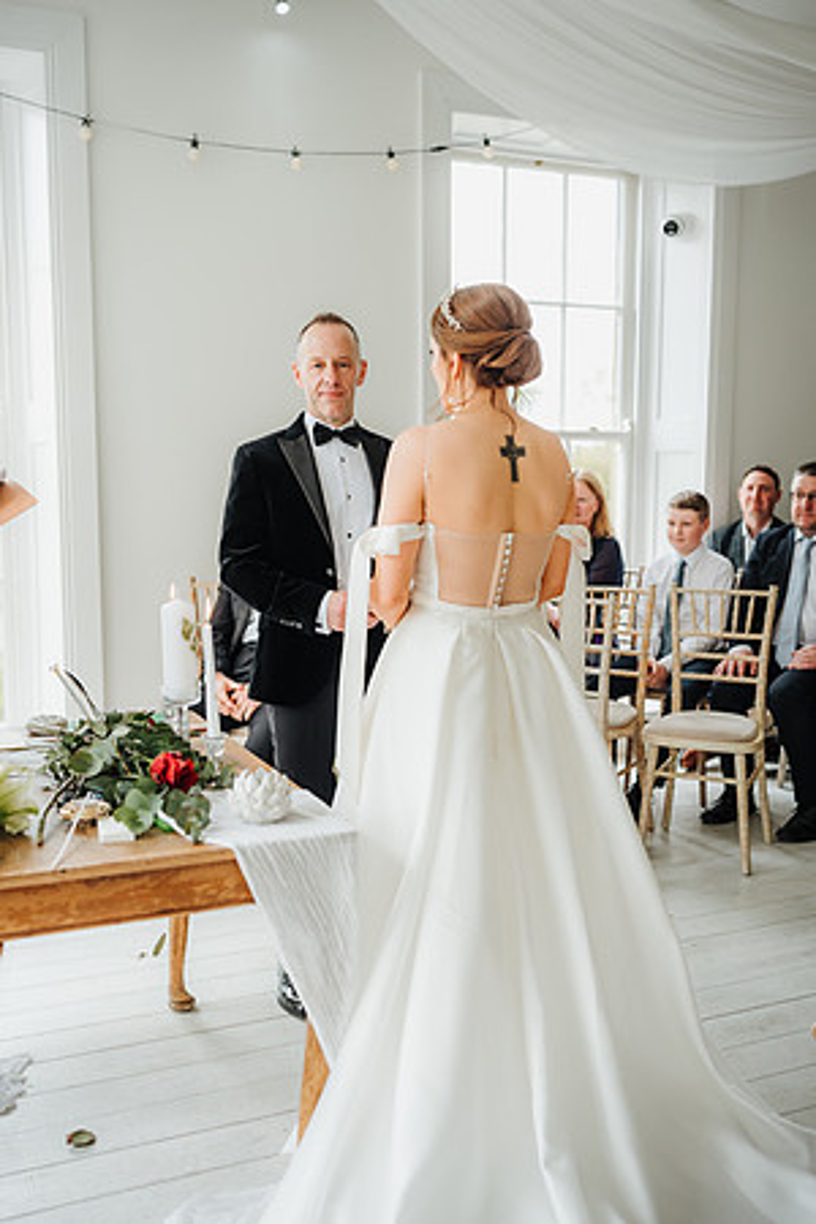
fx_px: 1190
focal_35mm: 35
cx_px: 408
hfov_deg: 37.9
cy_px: 612
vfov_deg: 54.4
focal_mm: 35
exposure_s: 1/200
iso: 320
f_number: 2.2
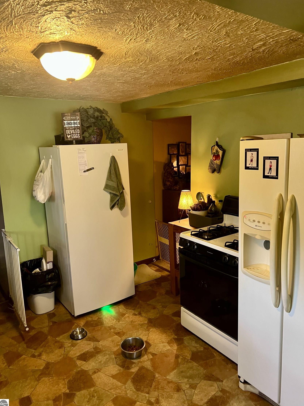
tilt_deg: -9.8
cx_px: 155
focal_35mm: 27
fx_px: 316
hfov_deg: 51.3
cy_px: 199
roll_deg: +2.3
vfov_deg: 65.3
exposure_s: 1/40
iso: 500
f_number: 1.5
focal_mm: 5.7
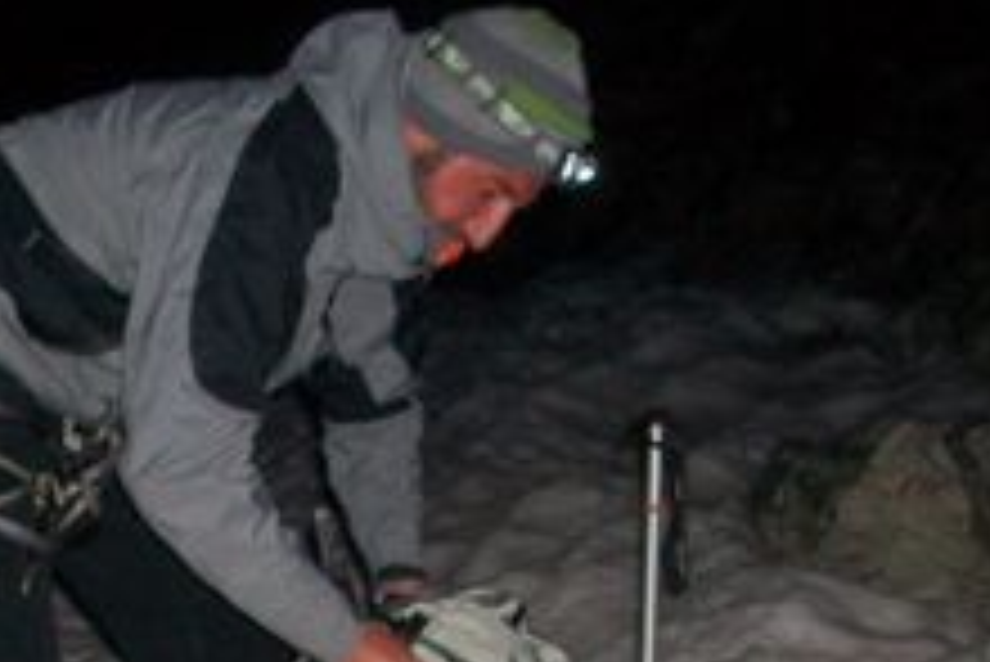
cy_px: 657
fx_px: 2119
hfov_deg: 26.0
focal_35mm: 77
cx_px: 243
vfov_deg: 17.3
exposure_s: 1/60
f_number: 2.8
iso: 160
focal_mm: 5.7
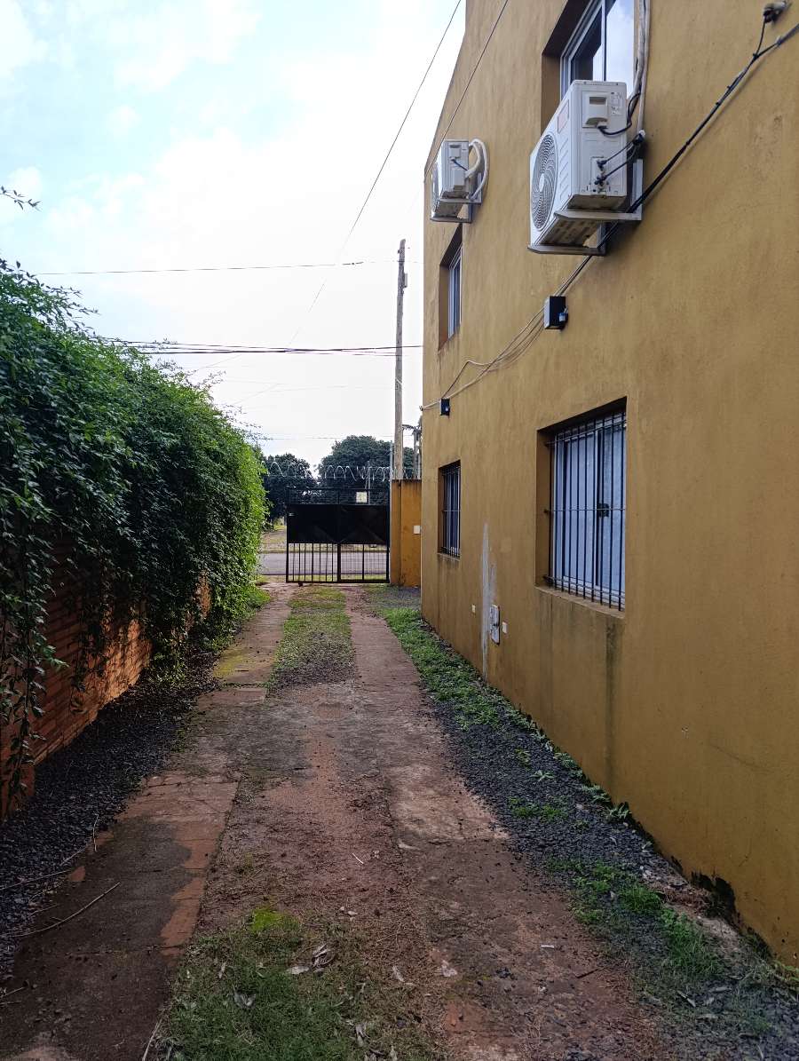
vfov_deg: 73.8
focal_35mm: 23
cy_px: 530
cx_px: 400
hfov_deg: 59.0
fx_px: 706
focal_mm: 6.14
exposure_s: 1/115
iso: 50
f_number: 1.6
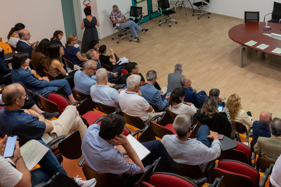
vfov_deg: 23.8
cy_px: -6
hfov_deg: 36.5
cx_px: 190
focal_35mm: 54
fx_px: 421
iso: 10000
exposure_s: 1/60
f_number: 13
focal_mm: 24
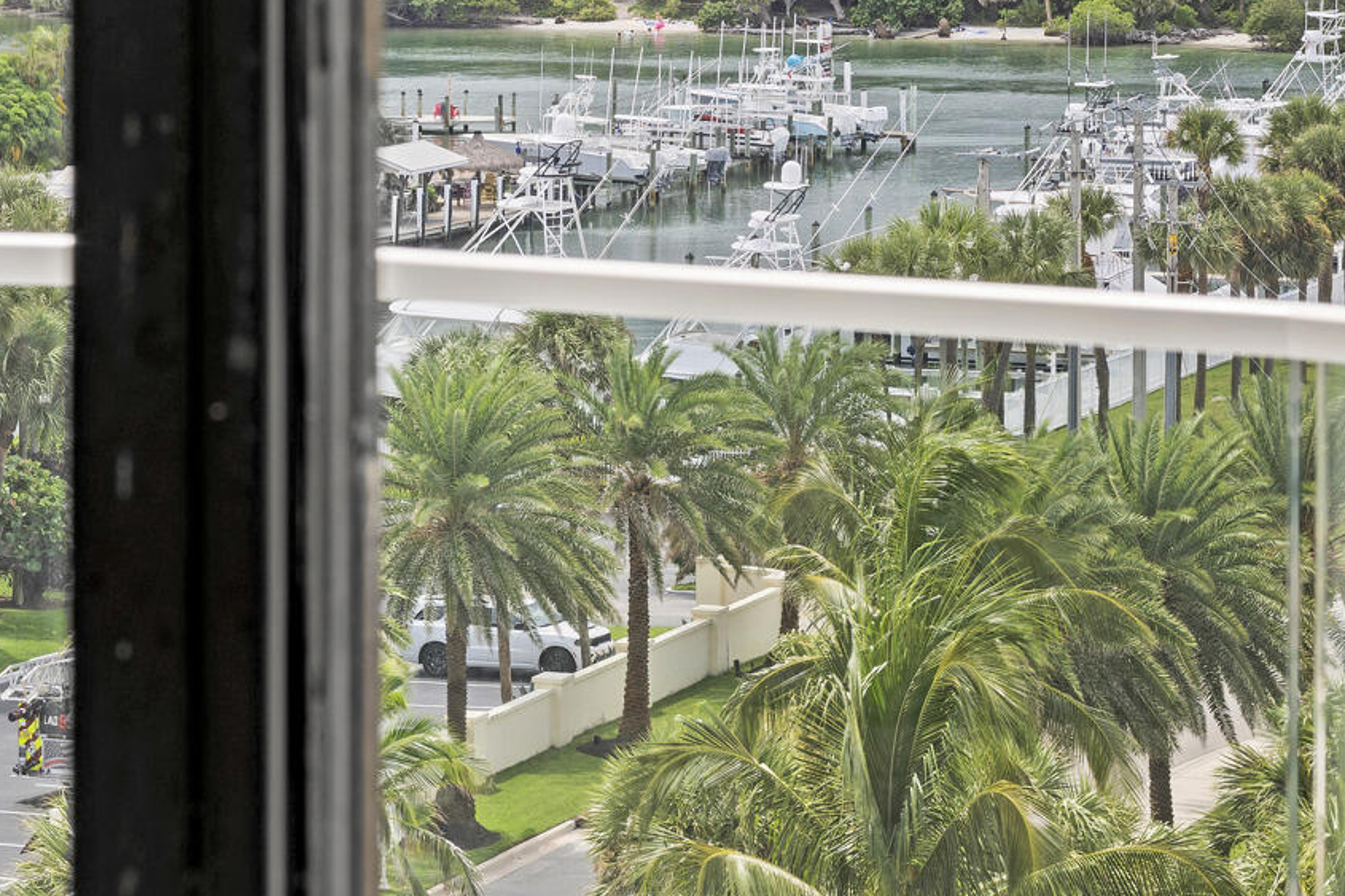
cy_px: -198
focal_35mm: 148
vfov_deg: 9.1
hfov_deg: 13.8
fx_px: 5528
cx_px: 1000
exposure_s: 1/8
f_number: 8
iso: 64
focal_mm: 50
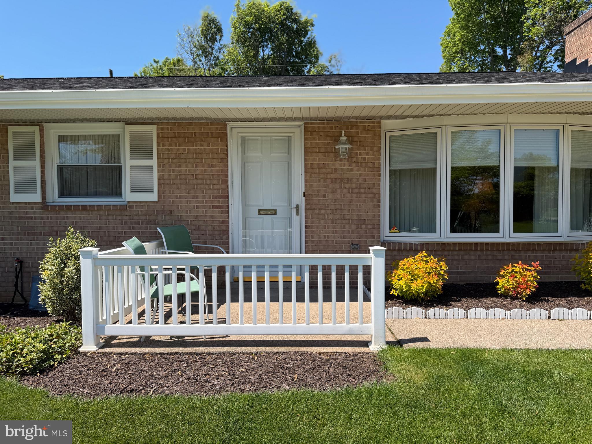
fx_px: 410
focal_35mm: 24
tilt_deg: -0.3
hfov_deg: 71.6
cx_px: 296
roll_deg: +0.3
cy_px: 222
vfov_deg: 56.8
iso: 80
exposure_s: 1/3145
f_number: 1.78
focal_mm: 6.76
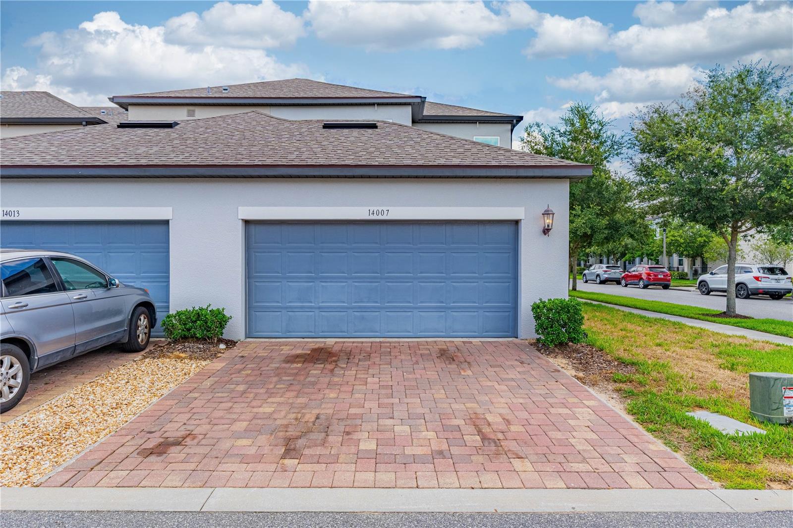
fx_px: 466
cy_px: 264
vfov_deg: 59.1
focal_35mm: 21
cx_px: 396
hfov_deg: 80.8
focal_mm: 14.1
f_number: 11
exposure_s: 1/2000
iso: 400
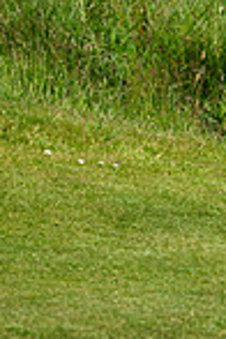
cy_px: 36
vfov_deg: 1.3
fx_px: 14840
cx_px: 602
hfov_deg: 0.9
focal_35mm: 1576
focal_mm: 400
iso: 500
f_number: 4.5
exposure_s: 1/4000
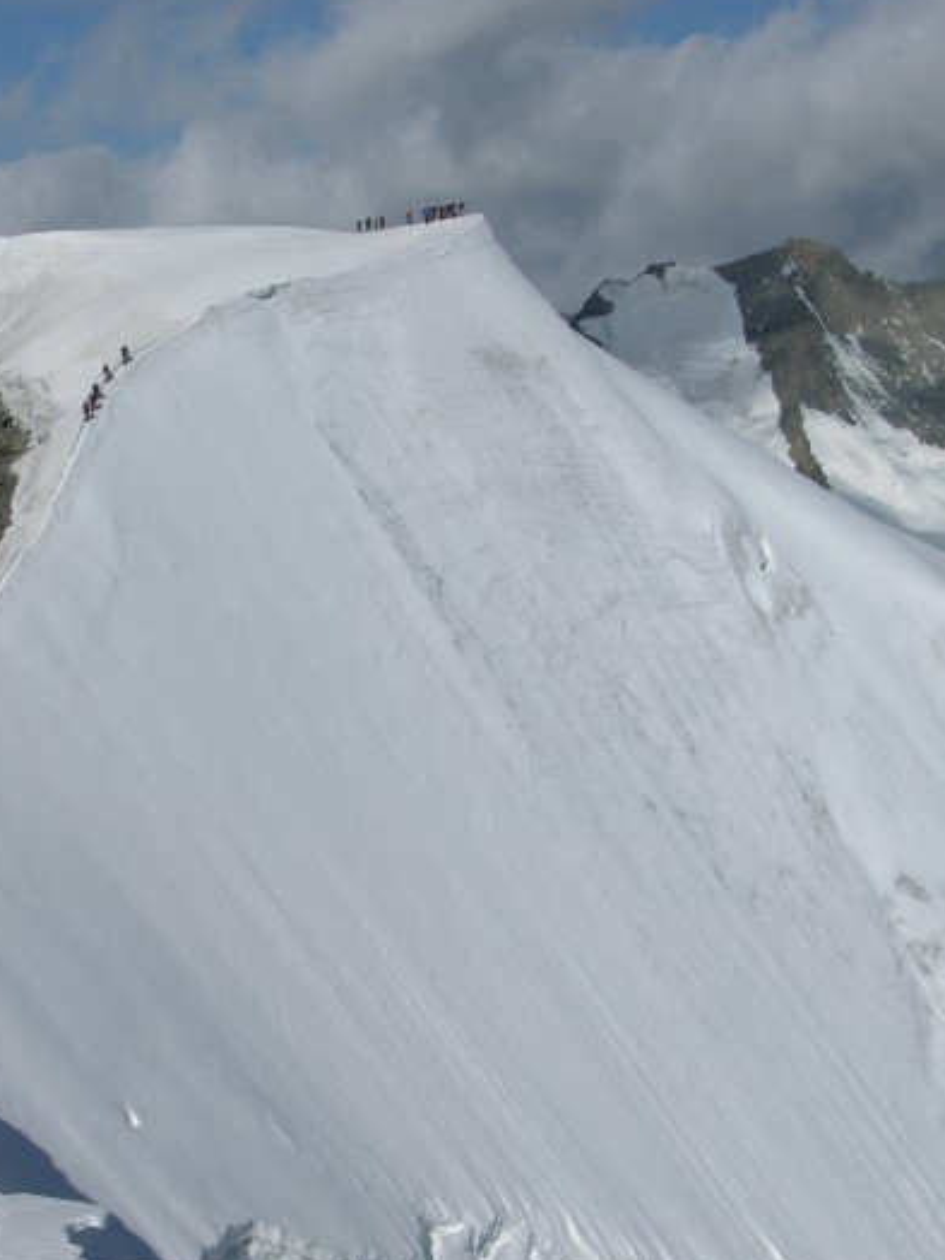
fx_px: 3094
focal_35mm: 85
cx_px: 329
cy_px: 755
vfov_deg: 23.0
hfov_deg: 17.3
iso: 50
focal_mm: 14.7
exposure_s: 1/472
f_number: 7.9
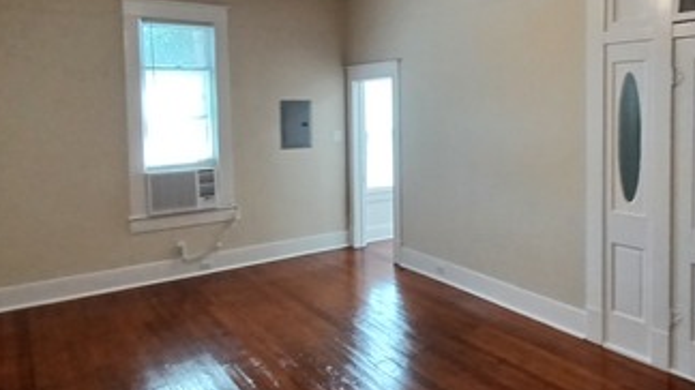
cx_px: 420
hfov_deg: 67.2
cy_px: 131
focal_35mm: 28
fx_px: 516
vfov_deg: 40.9
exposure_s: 1/40
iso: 160
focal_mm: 1.42
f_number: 2.2
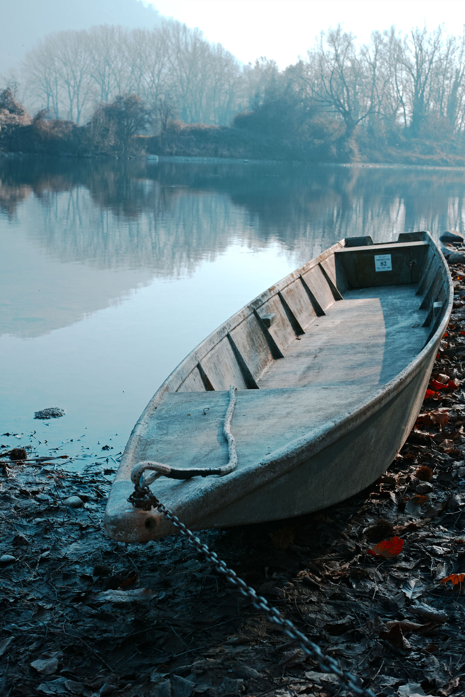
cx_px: 232
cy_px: 348
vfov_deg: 43.6
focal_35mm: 45
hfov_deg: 29.9
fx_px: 872
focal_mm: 30
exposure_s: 1/200
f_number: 5.6
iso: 100
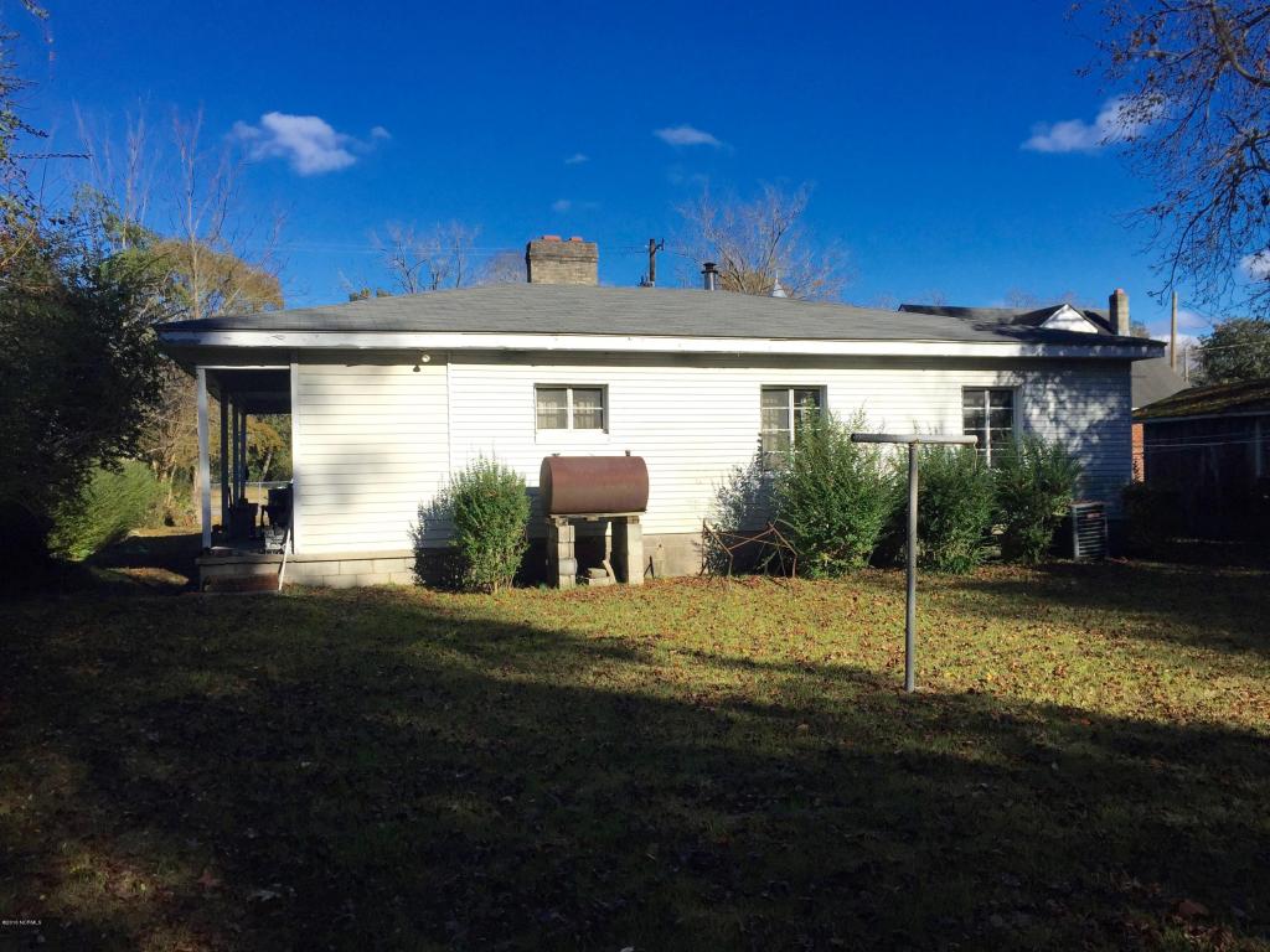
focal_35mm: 29
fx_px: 1064
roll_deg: +0.5
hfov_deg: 61.7
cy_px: 476
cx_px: 635
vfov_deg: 48.2
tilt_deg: +0.3
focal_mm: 4.15
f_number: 2.2
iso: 32
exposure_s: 1/3049
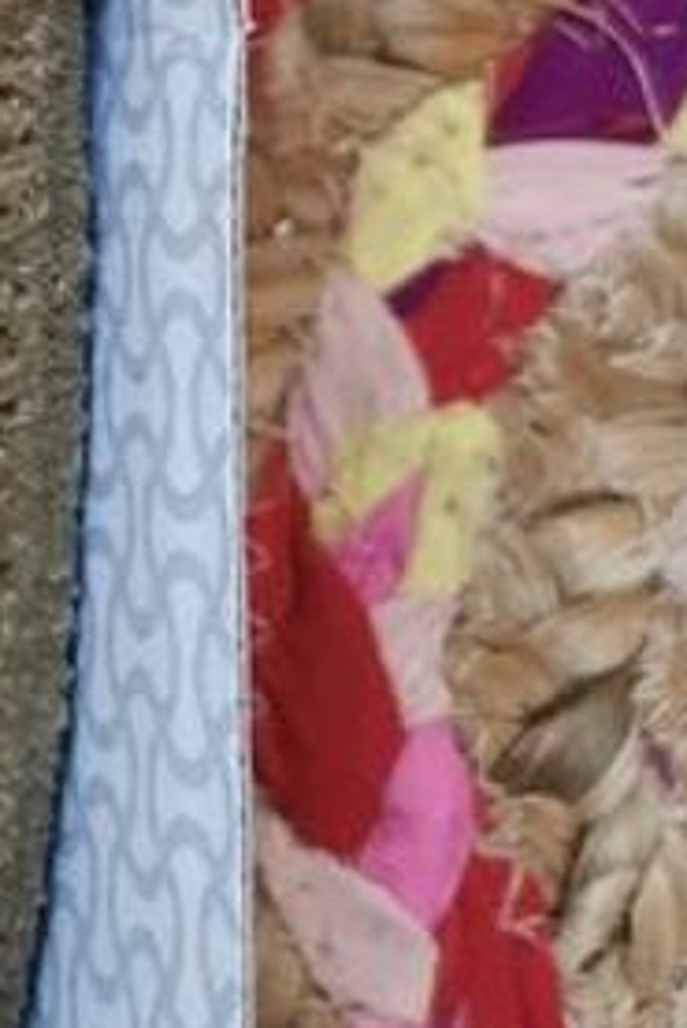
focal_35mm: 135
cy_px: -395
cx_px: -947
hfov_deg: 9.2
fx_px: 3859
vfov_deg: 14.4
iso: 200
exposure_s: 1/60
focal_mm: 5.58
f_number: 1.8
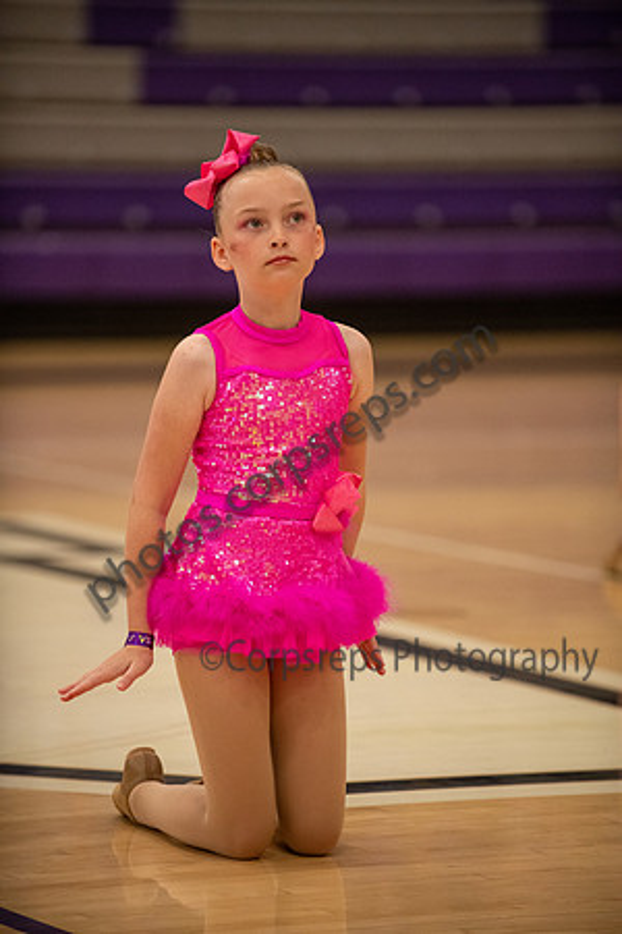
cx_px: 311
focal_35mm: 200
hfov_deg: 6.9
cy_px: 467
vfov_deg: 10.3
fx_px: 5183
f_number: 2.8
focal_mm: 200
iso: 3200
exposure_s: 1/640
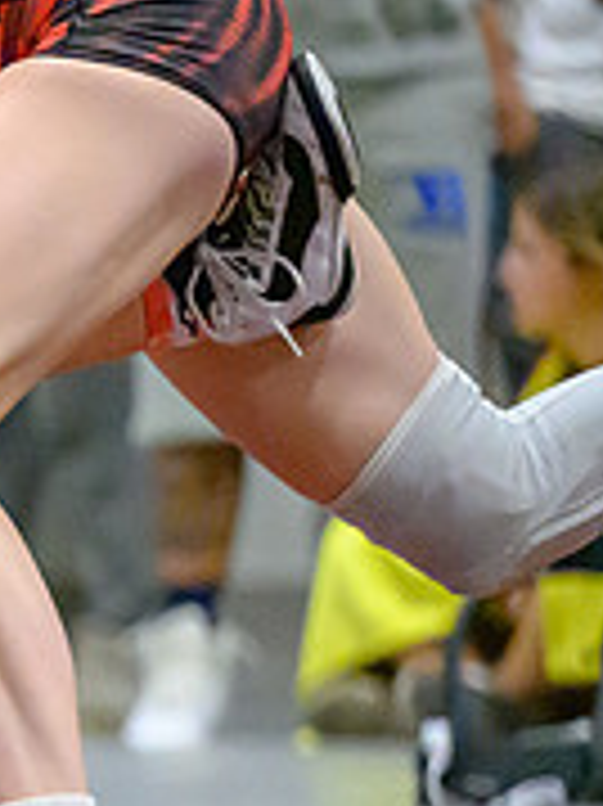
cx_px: -912
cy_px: 678
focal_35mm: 617
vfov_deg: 3.2
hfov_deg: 2.4
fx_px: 14348
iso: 14400
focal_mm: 155
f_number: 2.8
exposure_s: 1/800
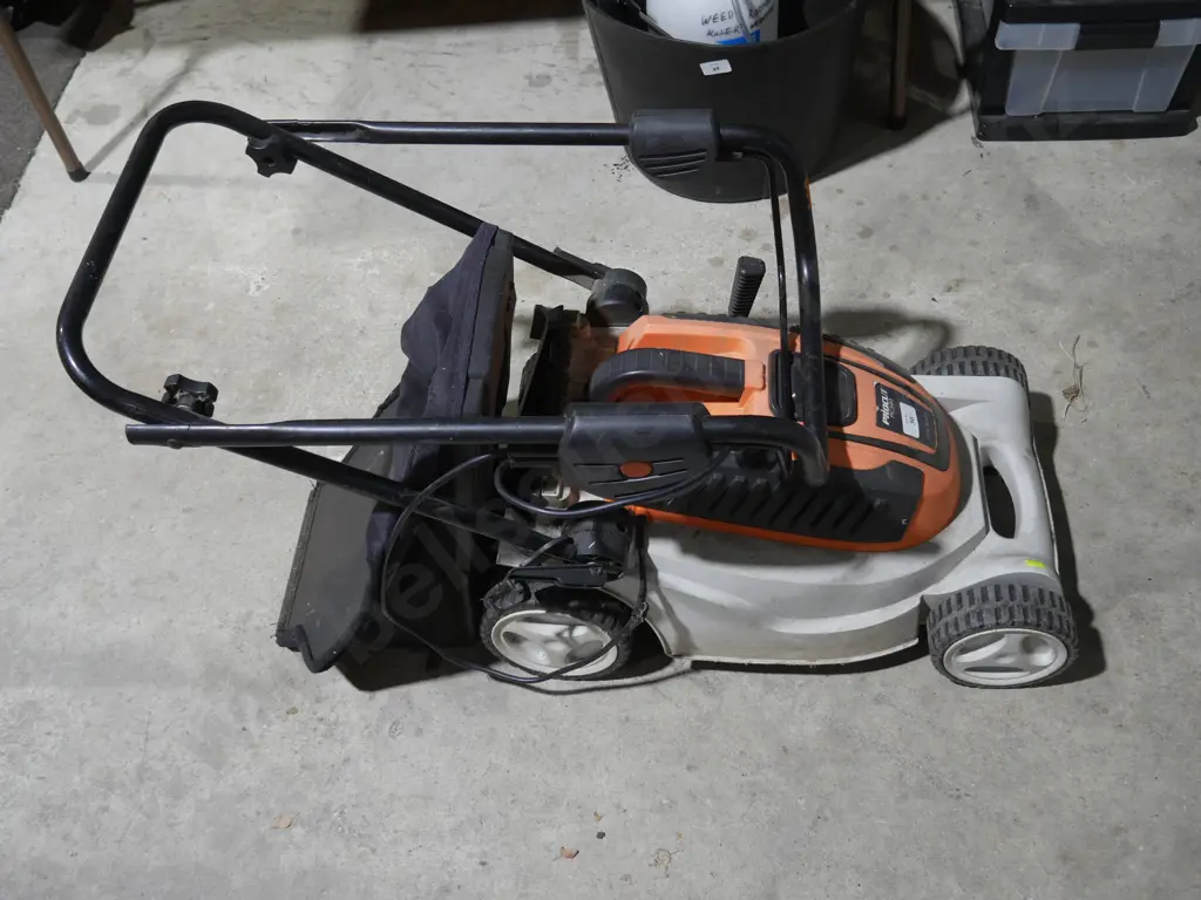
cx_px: 600
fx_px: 1110
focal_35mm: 32
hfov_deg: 56.8
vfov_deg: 44.2
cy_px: 450
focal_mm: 16
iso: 400
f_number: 3.6
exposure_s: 1/60
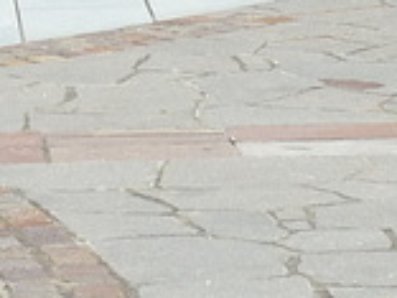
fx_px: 3704
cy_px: -632
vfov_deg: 4.4
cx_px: -41
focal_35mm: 323
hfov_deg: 6.1
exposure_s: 1/400
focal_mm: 6.9
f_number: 4
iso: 80
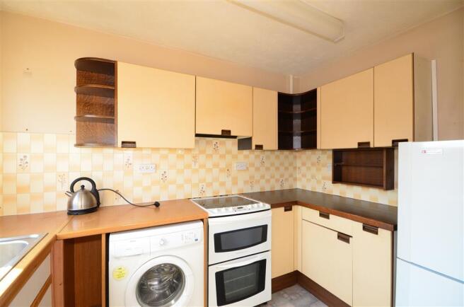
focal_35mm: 15
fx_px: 193
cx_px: 232
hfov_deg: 100.5
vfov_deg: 77.0
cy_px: 154
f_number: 11
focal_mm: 10
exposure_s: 1/30
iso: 640
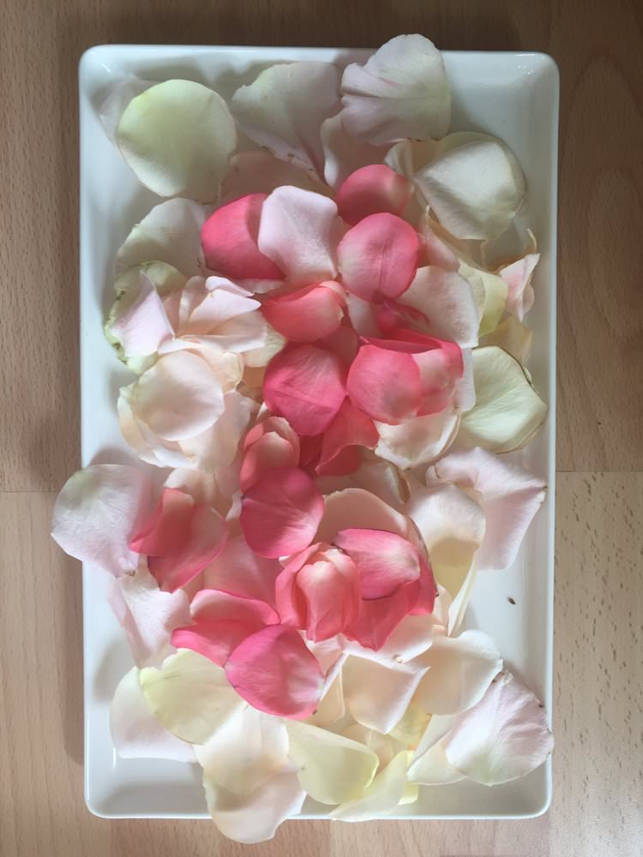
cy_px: 428
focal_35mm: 29
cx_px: 322
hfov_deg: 48.2
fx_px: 718
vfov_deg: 61.7
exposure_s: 1/50
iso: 40
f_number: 2.2
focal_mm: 4.15
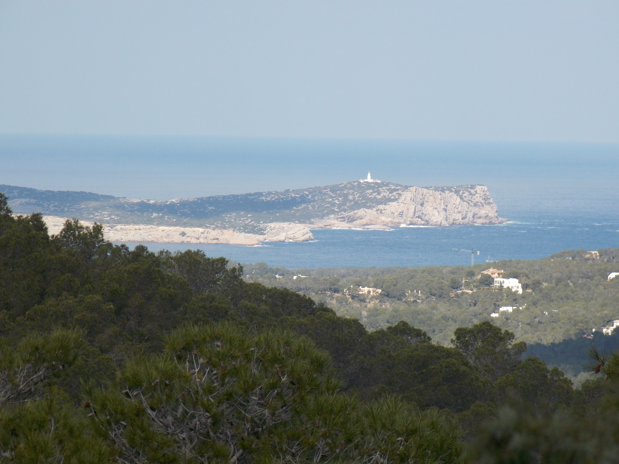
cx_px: 310
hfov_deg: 7.1
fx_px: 5007
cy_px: 232
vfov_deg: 5.3
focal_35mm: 280
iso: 80
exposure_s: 1/320
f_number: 5.8
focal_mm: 49.7
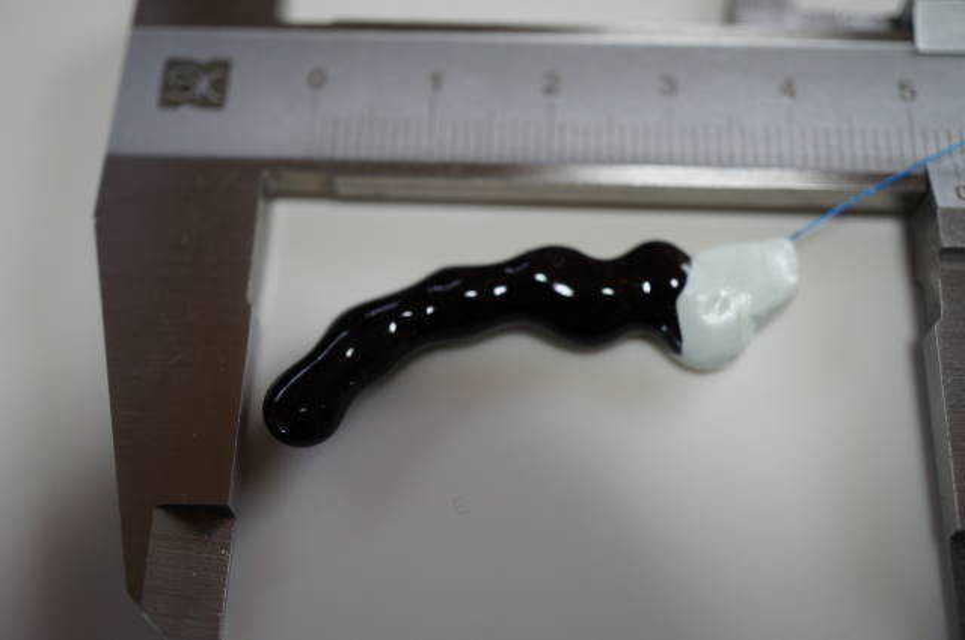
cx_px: 482
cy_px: 320
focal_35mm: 45
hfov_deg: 43.7
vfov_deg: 29.8
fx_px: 1205
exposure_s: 1/60
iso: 400
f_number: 4
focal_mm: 30
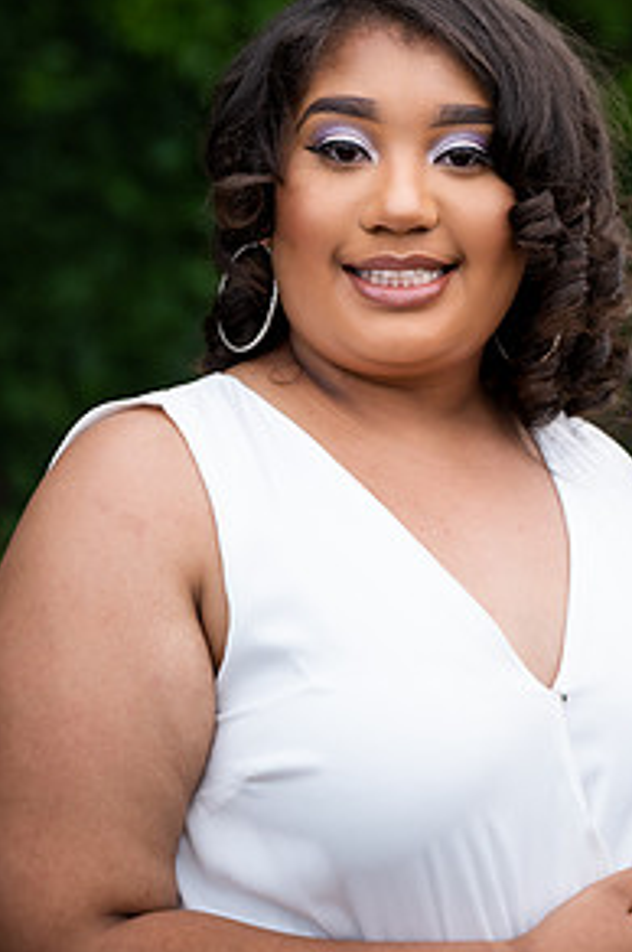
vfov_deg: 18.9
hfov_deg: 12.6
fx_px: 2851
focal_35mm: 108
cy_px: 310
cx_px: 406
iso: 100
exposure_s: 1/200
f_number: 2.8
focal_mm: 70
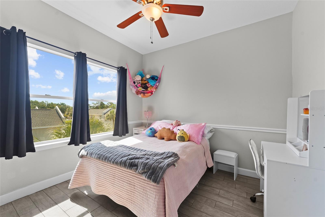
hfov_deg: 104.3
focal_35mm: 14
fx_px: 126
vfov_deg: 81.2
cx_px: 162
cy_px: 108
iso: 200
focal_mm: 14
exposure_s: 1/20
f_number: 8
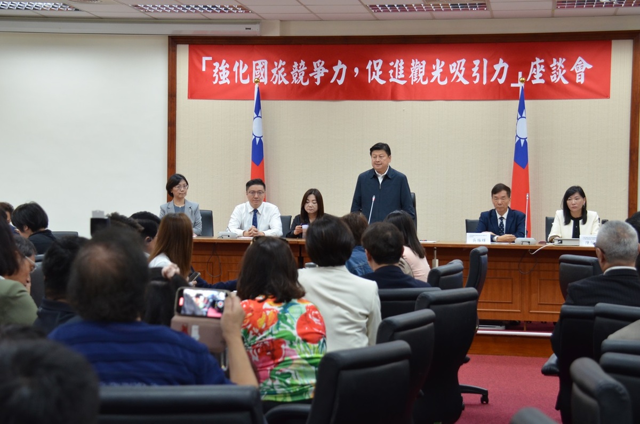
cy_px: 212
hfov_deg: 27.1
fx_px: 1330
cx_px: 320
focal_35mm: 75
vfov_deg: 18.1
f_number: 5.3
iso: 800
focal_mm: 50
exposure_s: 1/50
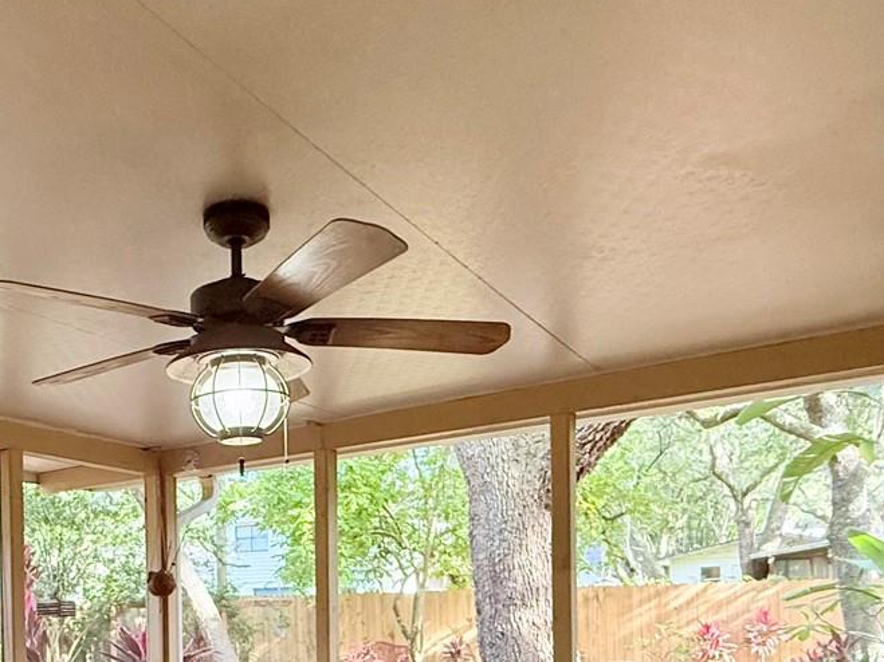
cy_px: 620
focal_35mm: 34
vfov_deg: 38.3
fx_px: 868
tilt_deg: -1.4
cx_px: 204
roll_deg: +0.9
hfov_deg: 51.3
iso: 400
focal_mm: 2.22
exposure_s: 1/120
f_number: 2.2
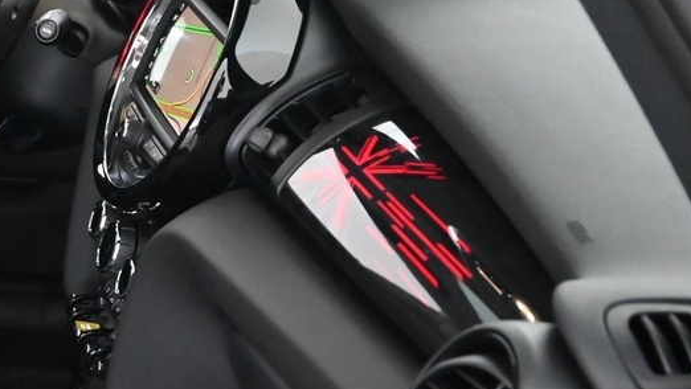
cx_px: -342
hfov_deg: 22.4
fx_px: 1430
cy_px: 404
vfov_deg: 15.2
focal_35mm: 78
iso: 9000
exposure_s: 1/60
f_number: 4
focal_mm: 24
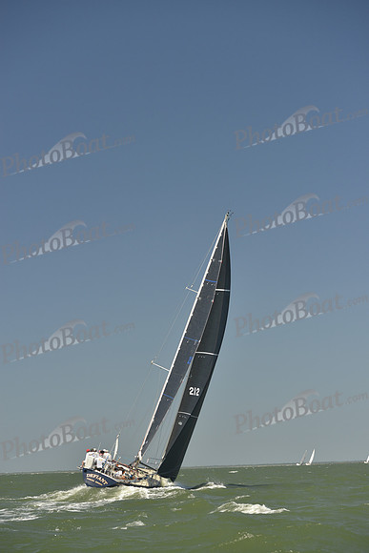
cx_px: 184
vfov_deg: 28.8
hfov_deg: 19.5
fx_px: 1076
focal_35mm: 70
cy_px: 276
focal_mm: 70
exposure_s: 1/1000
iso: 280
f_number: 5.6
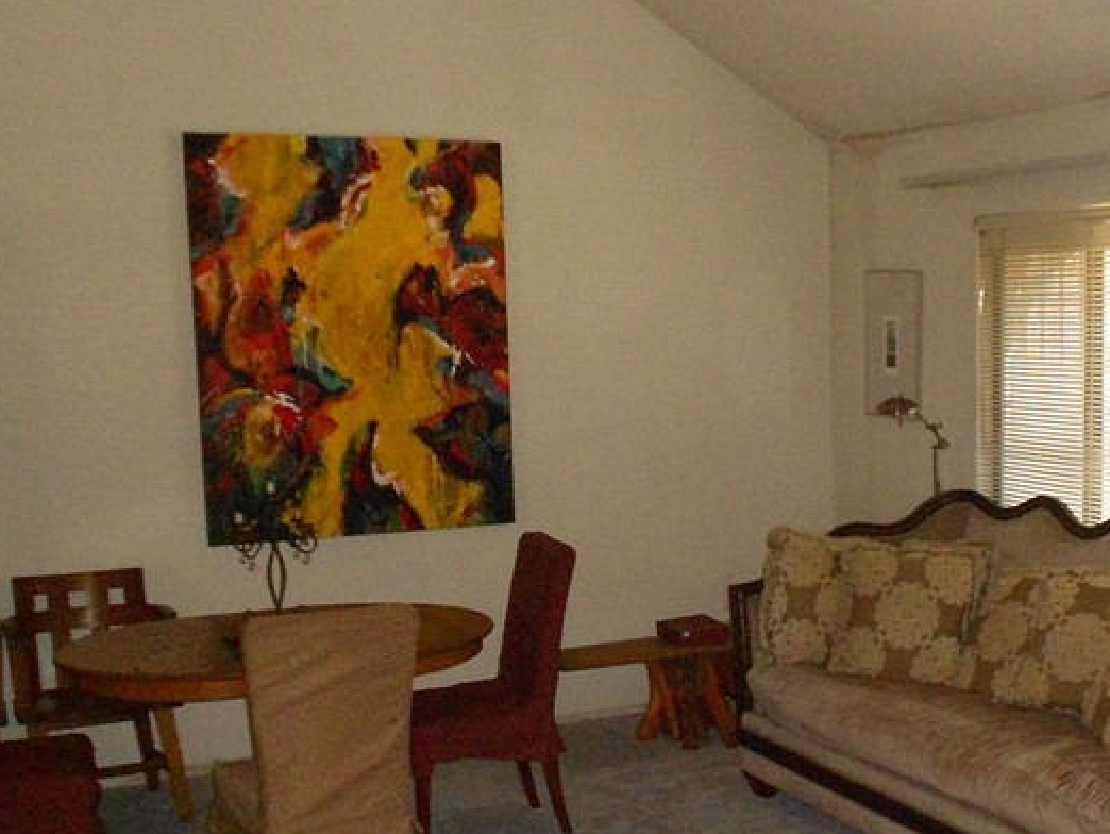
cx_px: 753
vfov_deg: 28.5
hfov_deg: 37.0
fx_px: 1636
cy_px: 500
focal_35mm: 51
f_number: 3.2
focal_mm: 4.6
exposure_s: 1/25
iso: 500
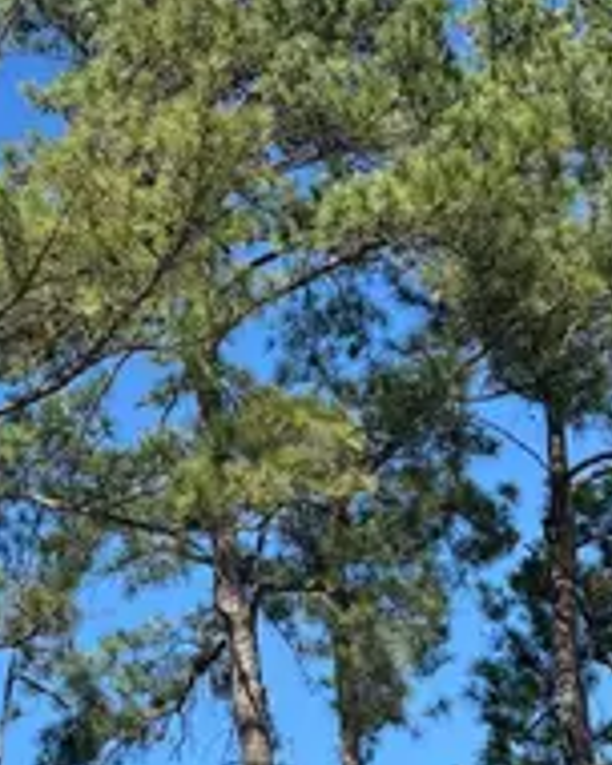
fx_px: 2219
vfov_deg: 19.4
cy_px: 582
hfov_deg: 14.7
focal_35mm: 98
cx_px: -274
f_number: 1.6
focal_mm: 5.96
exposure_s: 1/1876
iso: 50
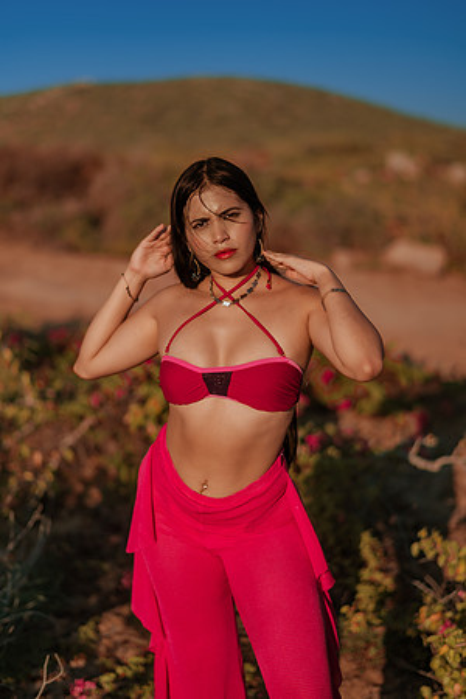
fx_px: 1126
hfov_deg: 23.4
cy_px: 350
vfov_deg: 34.5
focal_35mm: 58
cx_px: 233
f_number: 1.8
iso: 50
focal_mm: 58
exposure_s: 1/5000
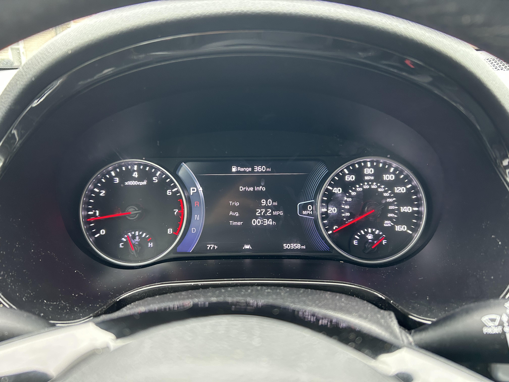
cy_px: 191
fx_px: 382
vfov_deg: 53.1
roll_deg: +0.7
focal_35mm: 26
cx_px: 254
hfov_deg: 67.3
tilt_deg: -18.5
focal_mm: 5.7
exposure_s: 1/60
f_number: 1.5
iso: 200
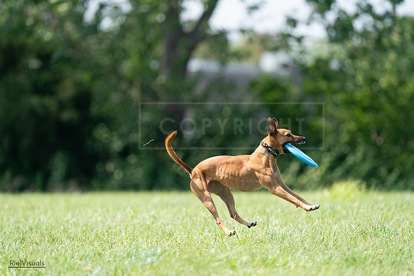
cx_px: 207
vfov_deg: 3.2
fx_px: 4900
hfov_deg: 4.8
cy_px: 138
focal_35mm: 426
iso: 2500
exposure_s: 1/4000
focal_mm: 426
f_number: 6.3
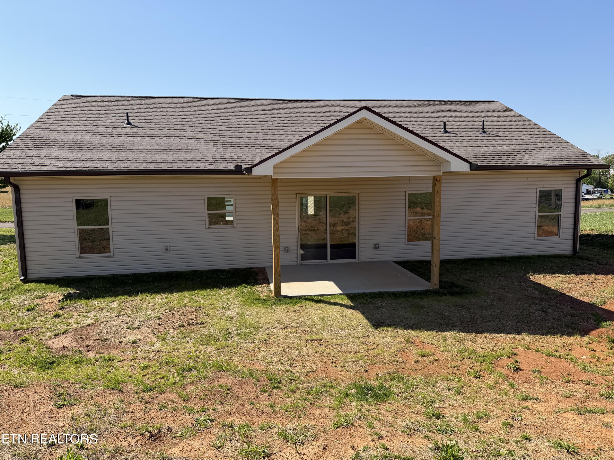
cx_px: 307
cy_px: 230
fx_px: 426
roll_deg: +1.3
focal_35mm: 24
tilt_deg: -6.8
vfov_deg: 56.8
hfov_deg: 71.6
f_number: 1.78
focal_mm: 6.76
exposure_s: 1/3279
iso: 80
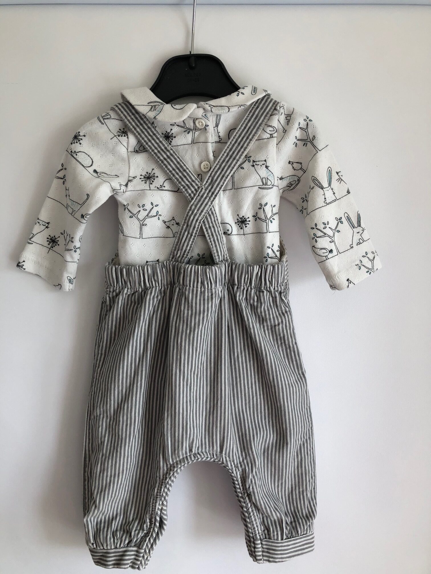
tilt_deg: -5.3
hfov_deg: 49.7
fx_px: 465
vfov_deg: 63.4
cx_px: 216
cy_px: 287
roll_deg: +0.8
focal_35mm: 28
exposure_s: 1/120
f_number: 1.8
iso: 40
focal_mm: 3.99
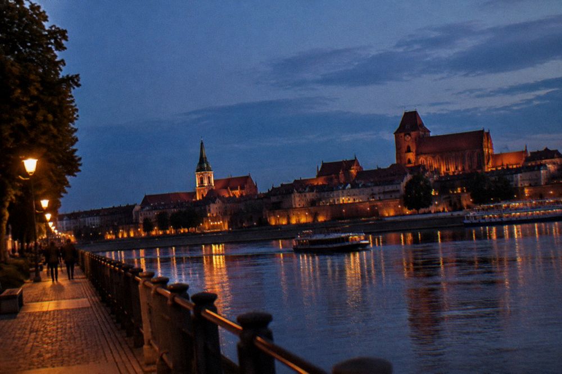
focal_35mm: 35
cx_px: 281
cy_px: 187
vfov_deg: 37.8
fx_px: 546
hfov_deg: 54.5
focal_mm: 35
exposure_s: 1/30
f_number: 8
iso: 6400
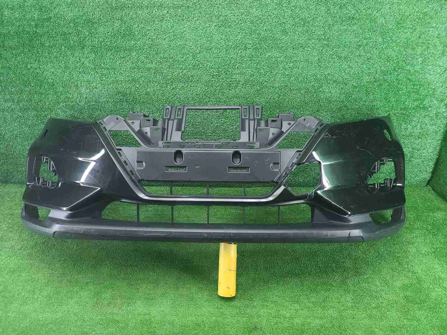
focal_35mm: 26
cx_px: 224
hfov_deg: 67.3
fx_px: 336
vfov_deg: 53.1
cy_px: 168
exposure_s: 1/50
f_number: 1.8
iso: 242
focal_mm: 5.4
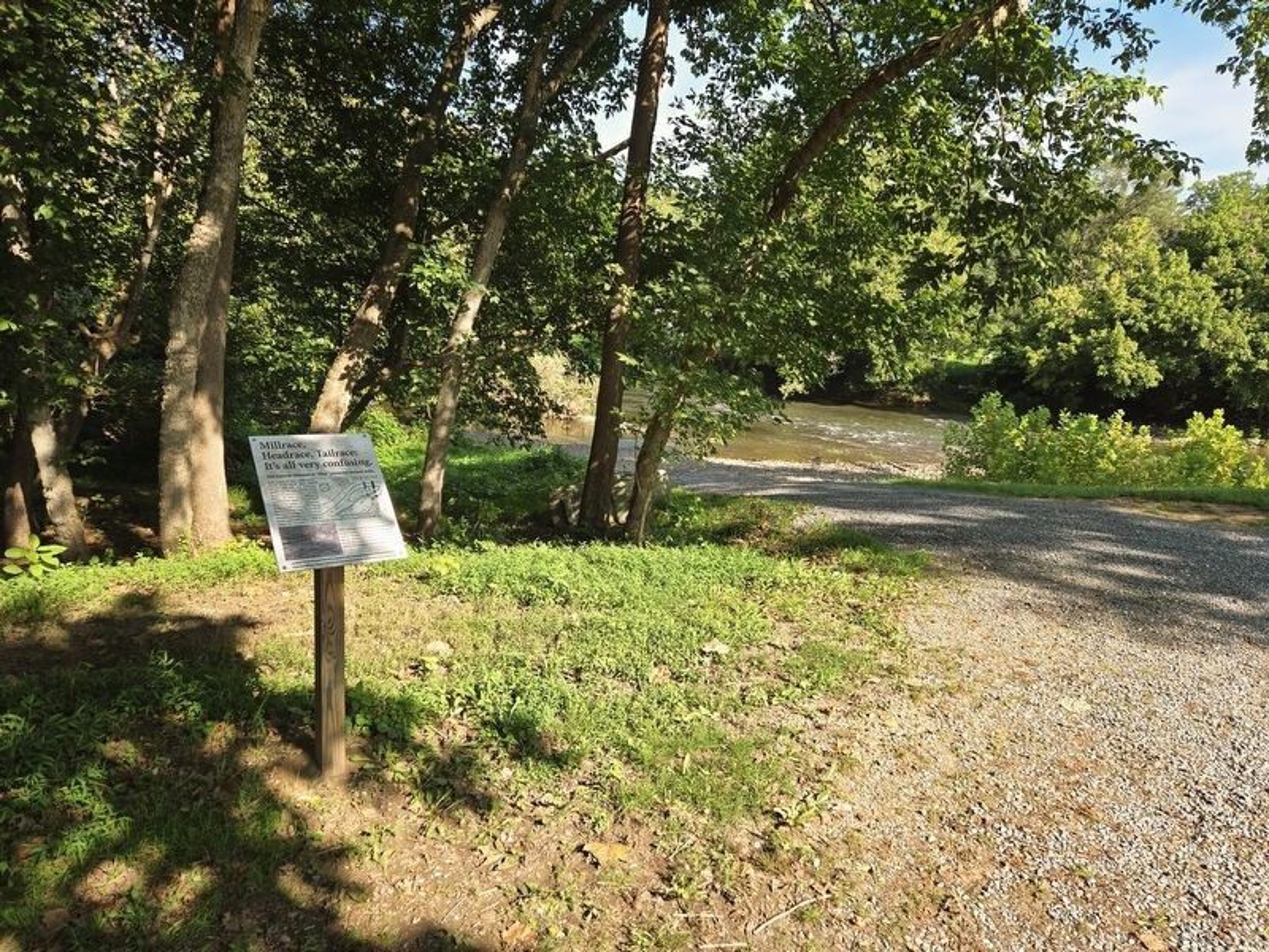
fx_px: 843
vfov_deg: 58.9
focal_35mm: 23
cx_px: 634
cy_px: 476
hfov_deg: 73.9
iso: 25
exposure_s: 1/609
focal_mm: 5.4
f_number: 1.8
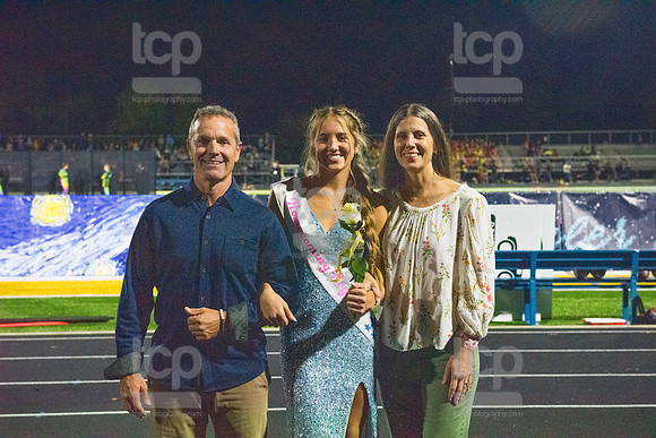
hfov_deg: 34.5
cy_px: 219
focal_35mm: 58
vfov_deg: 23.4
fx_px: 1057
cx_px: 328
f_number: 5
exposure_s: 1/500
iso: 8000
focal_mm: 58
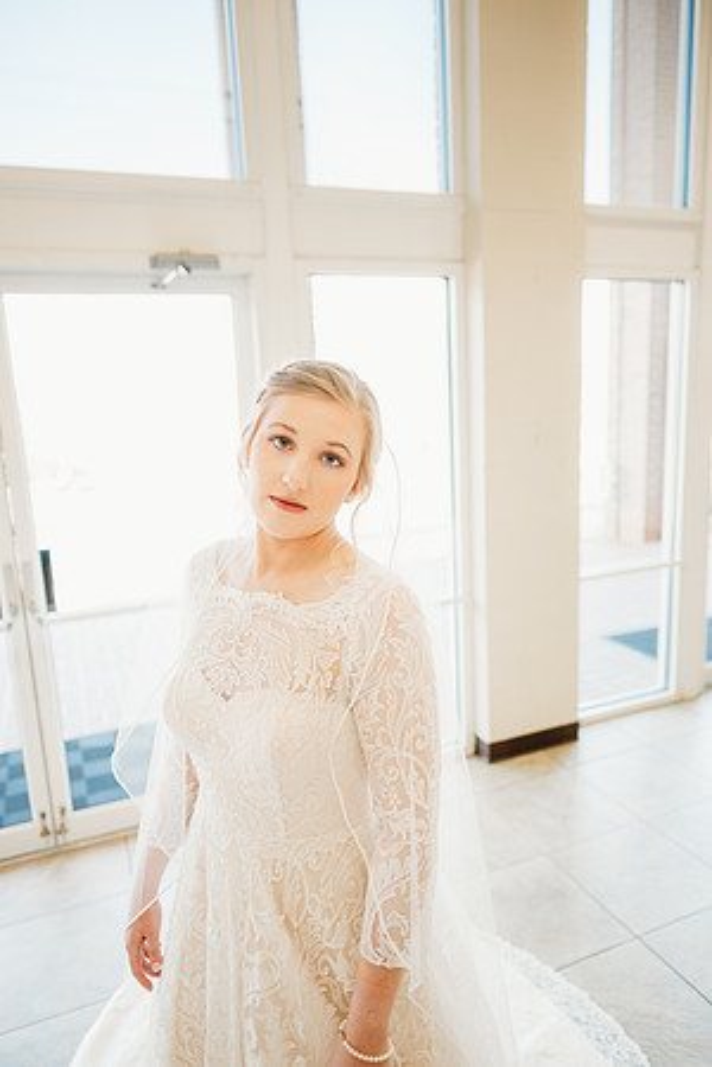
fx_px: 712
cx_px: 356
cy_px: 534
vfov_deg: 73.7
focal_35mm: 24
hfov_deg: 53.1
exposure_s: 1/160
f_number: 1.8
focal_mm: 24
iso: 400
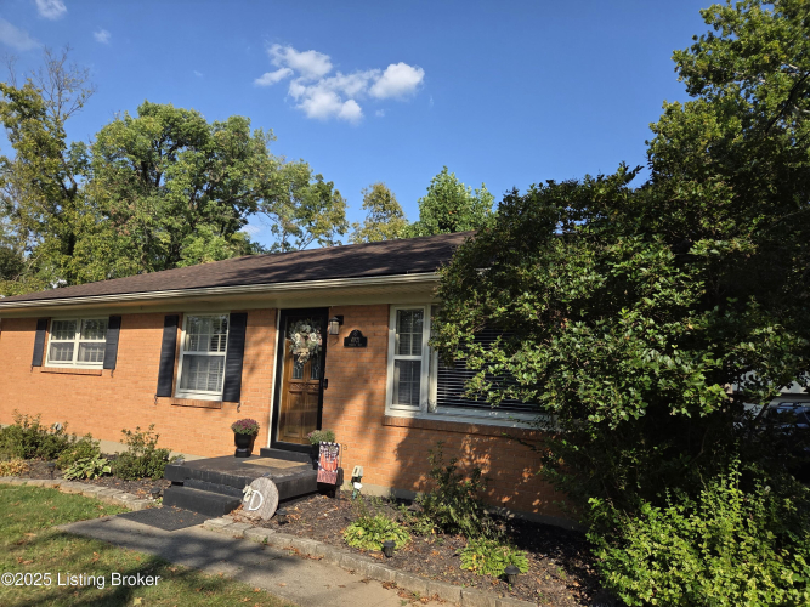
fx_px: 538
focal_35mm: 23
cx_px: 405
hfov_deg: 73.9
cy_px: 304
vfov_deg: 58.9
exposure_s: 1/3892
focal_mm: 5.4
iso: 80
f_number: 1.8
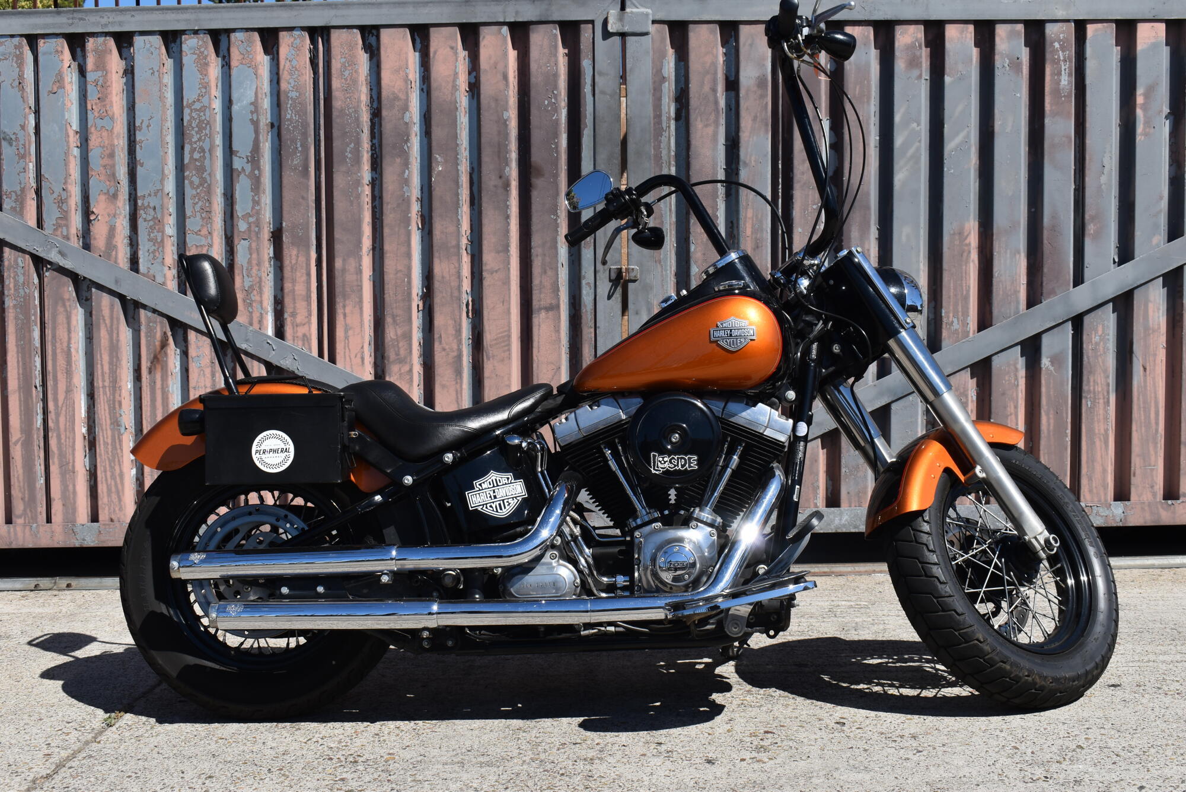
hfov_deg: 44.9
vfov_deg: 30.9
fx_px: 1434
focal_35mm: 44
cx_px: 593
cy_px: 396
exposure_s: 1/400
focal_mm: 29
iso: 100
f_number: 10
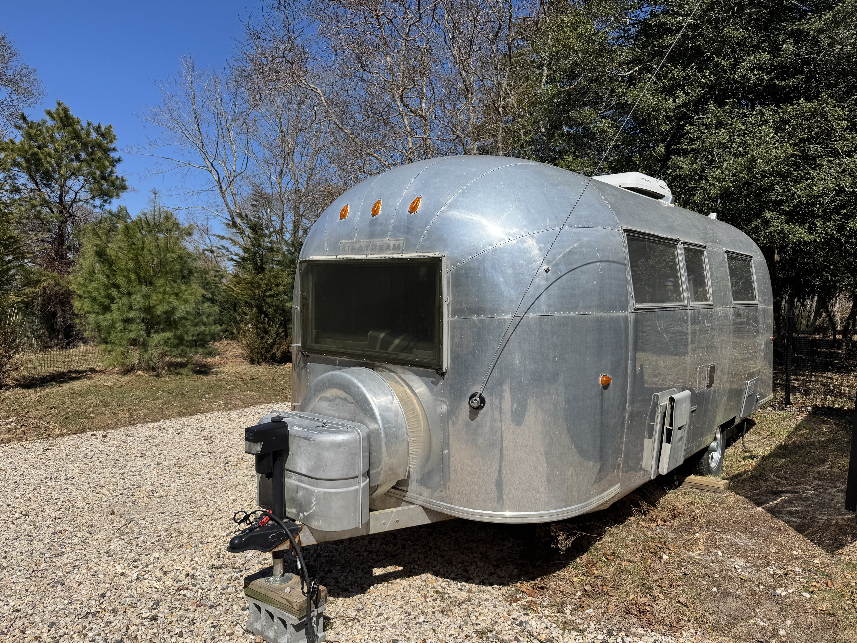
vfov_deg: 56.8
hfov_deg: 71.6
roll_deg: -2.6
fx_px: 594
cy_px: 322
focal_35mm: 24
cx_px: 428
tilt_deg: -0.3
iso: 80
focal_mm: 6.76
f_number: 1.78
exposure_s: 1/6410
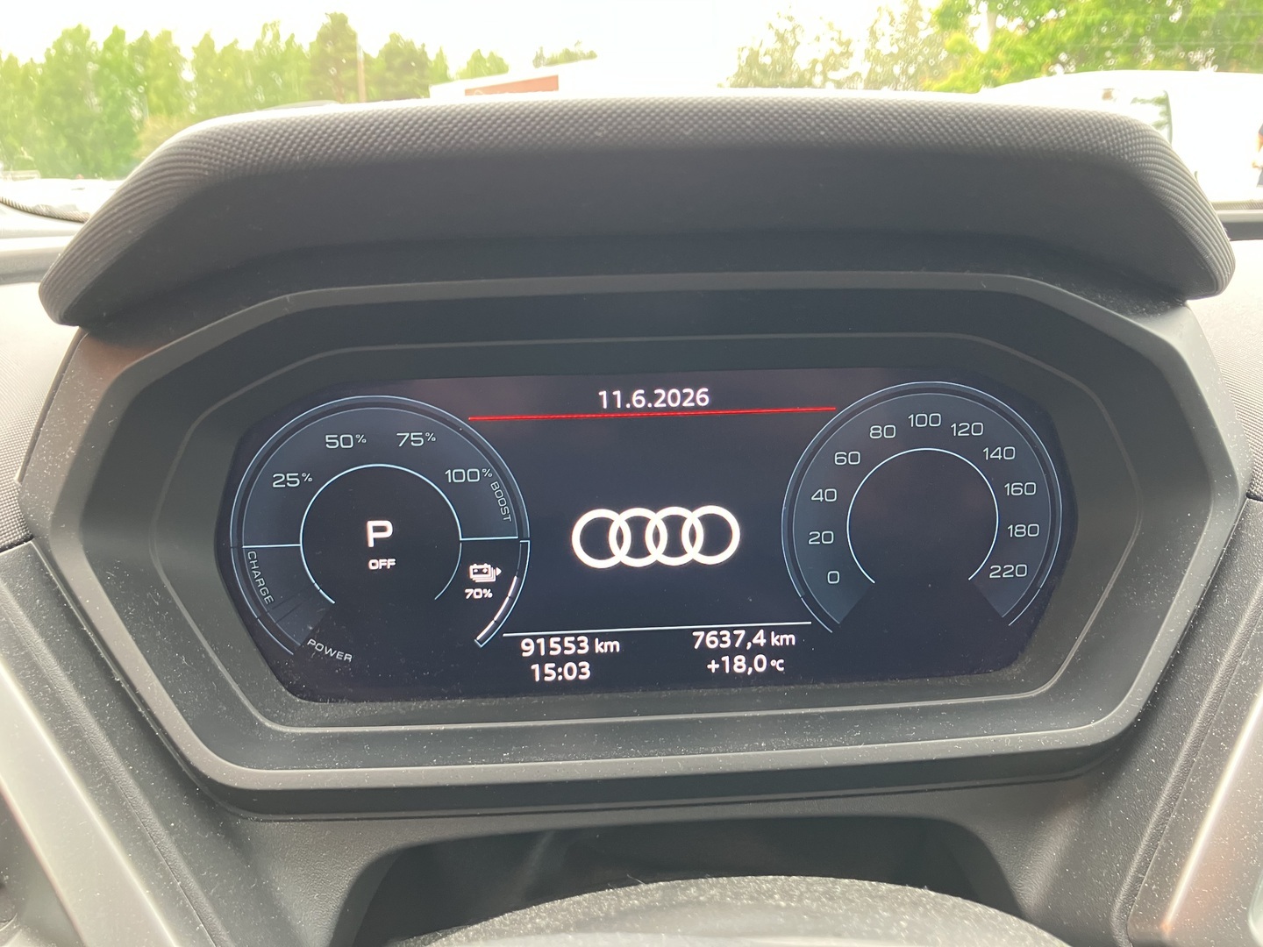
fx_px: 1022
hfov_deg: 63.4
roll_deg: +0.2
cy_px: 474
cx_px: 632
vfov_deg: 49.7
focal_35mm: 28
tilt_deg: -15.0
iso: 125
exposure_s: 1/56
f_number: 1.8
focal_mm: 3.99
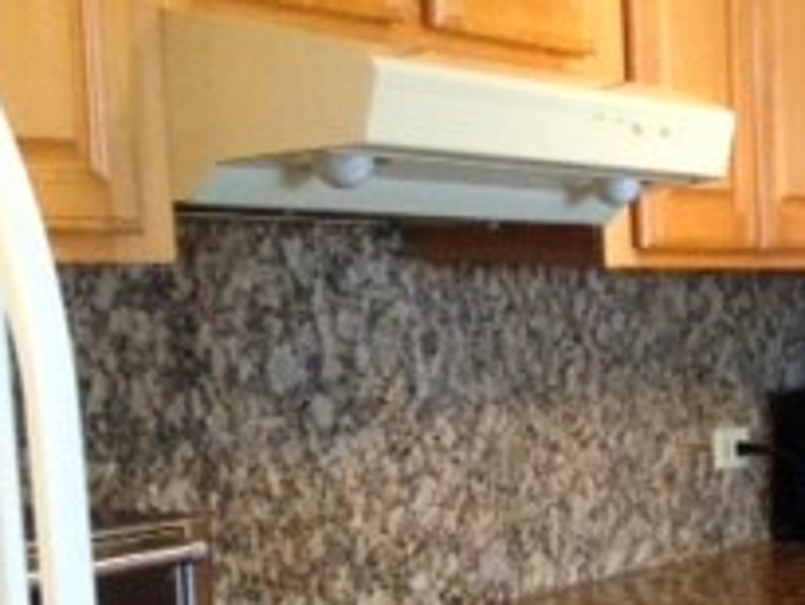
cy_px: 688
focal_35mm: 103
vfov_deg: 14.0
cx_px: 1221
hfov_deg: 17.1
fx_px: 2397
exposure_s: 1/20
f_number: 2.4
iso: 320
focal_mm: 4.12
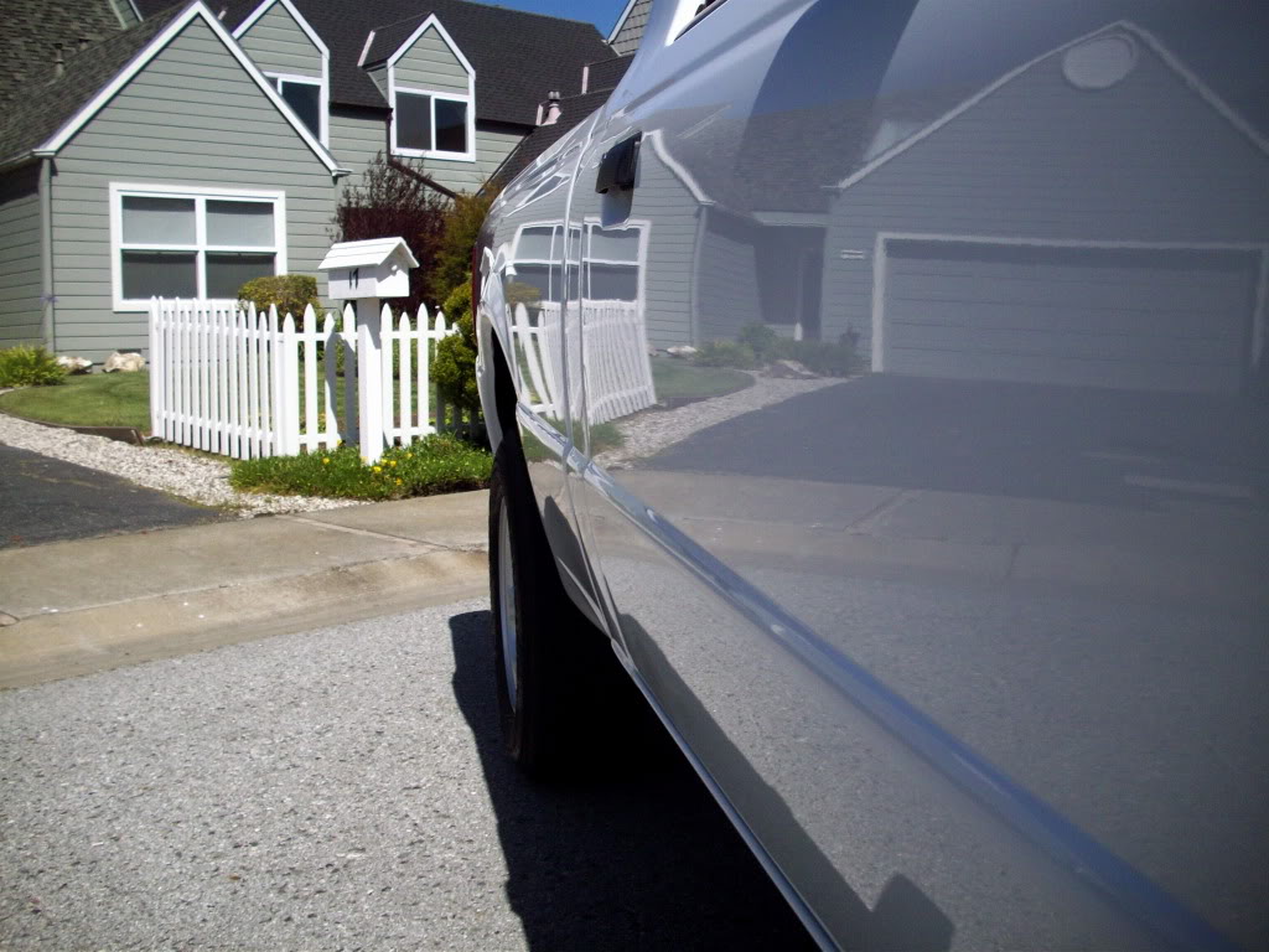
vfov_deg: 38.7
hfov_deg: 50.1
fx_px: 1356
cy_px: 476
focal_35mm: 37
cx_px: 634
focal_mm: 6.2
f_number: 5.6
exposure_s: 1/608
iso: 80
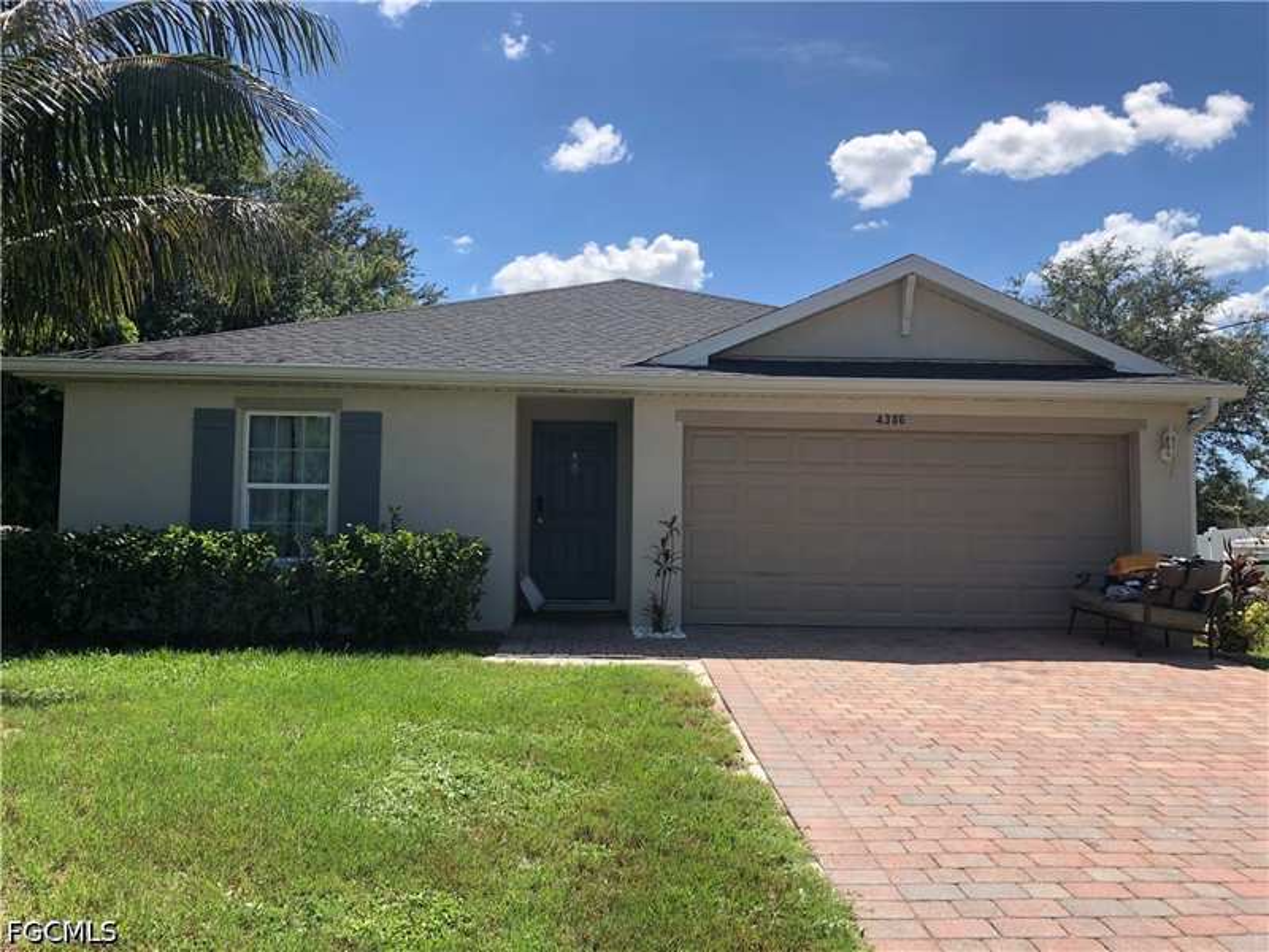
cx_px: 634
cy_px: 476
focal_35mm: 28
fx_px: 1026
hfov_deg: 63.4
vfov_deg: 49.7
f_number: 1.8
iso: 20
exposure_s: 1/1600
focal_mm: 3.99
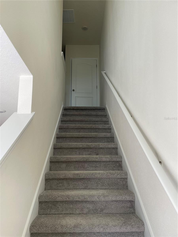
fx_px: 178
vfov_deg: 67.3
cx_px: 89
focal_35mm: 26
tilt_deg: +13.7
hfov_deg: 53.1
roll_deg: +0.6
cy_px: 118
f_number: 1.6
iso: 32
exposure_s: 1/185
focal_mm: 4.2
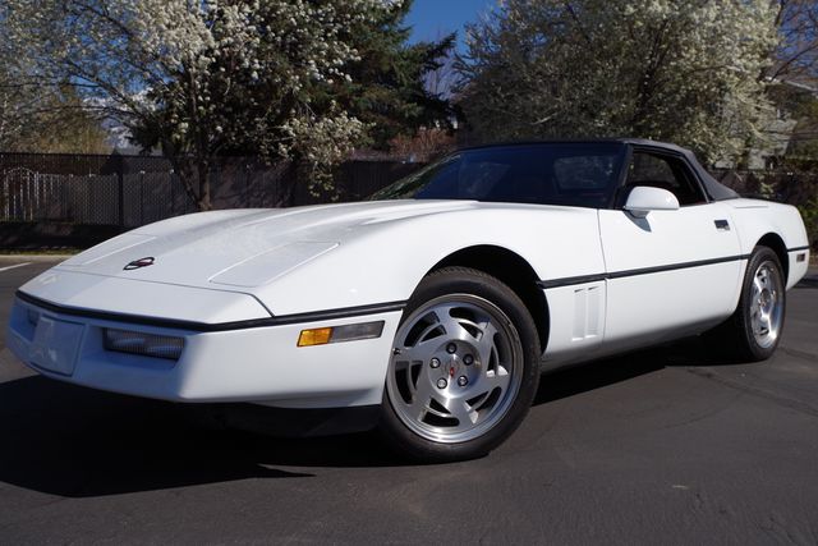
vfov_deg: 36.9
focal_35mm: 36
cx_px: 409
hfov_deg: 53.1
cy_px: 273
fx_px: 818
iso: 100
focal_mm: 24.38
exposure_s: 1/400
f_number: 8
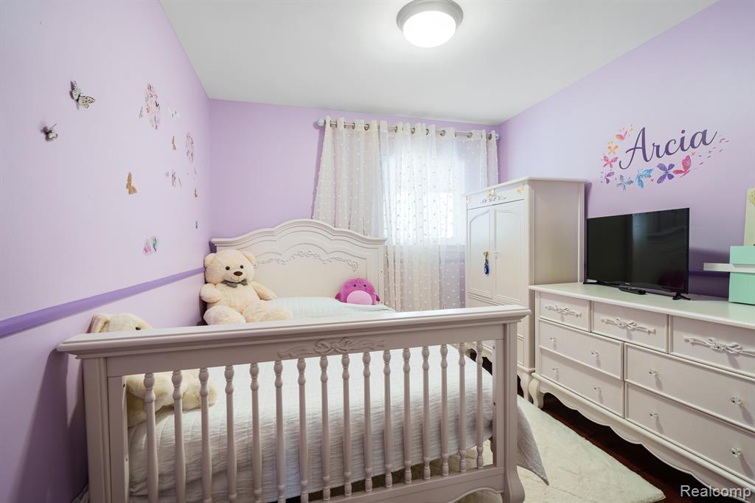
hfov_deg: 96.8
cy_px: 252
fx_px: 335
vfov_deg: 73.7
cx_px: 378
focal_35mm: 16
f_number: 7.1
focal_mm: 16
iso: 250
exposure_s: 1.3
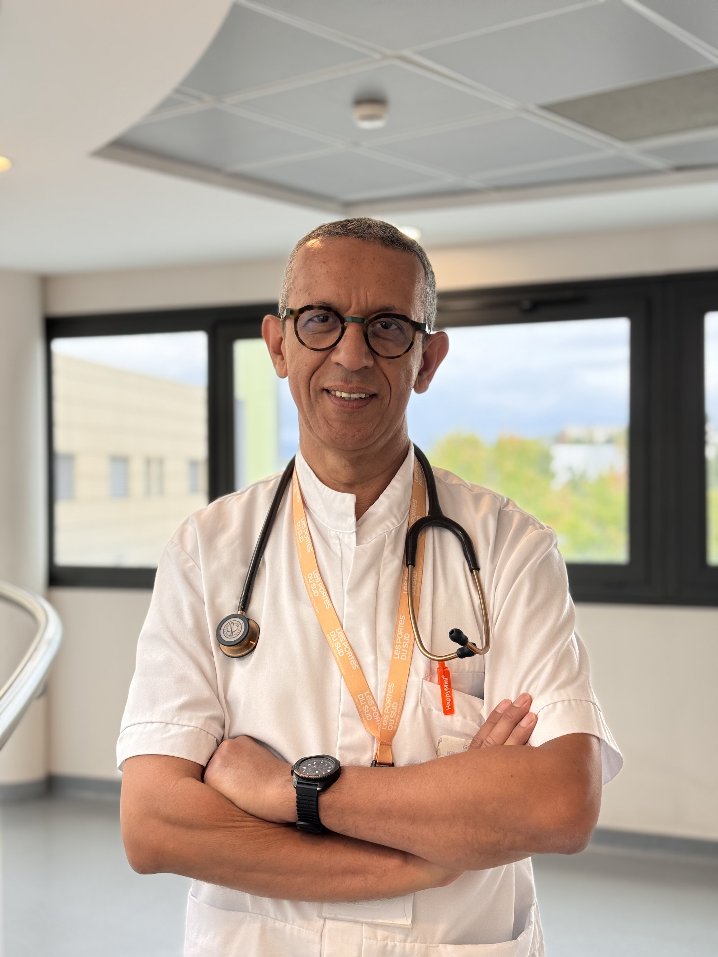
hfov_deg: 30.3
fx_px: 1327
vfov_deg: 39.7
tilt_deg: +0.1
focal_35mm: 48
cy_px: 478
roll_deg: +0.1
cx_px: 359
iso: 64
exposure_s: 1/250
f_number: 1.78
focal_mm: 6.76
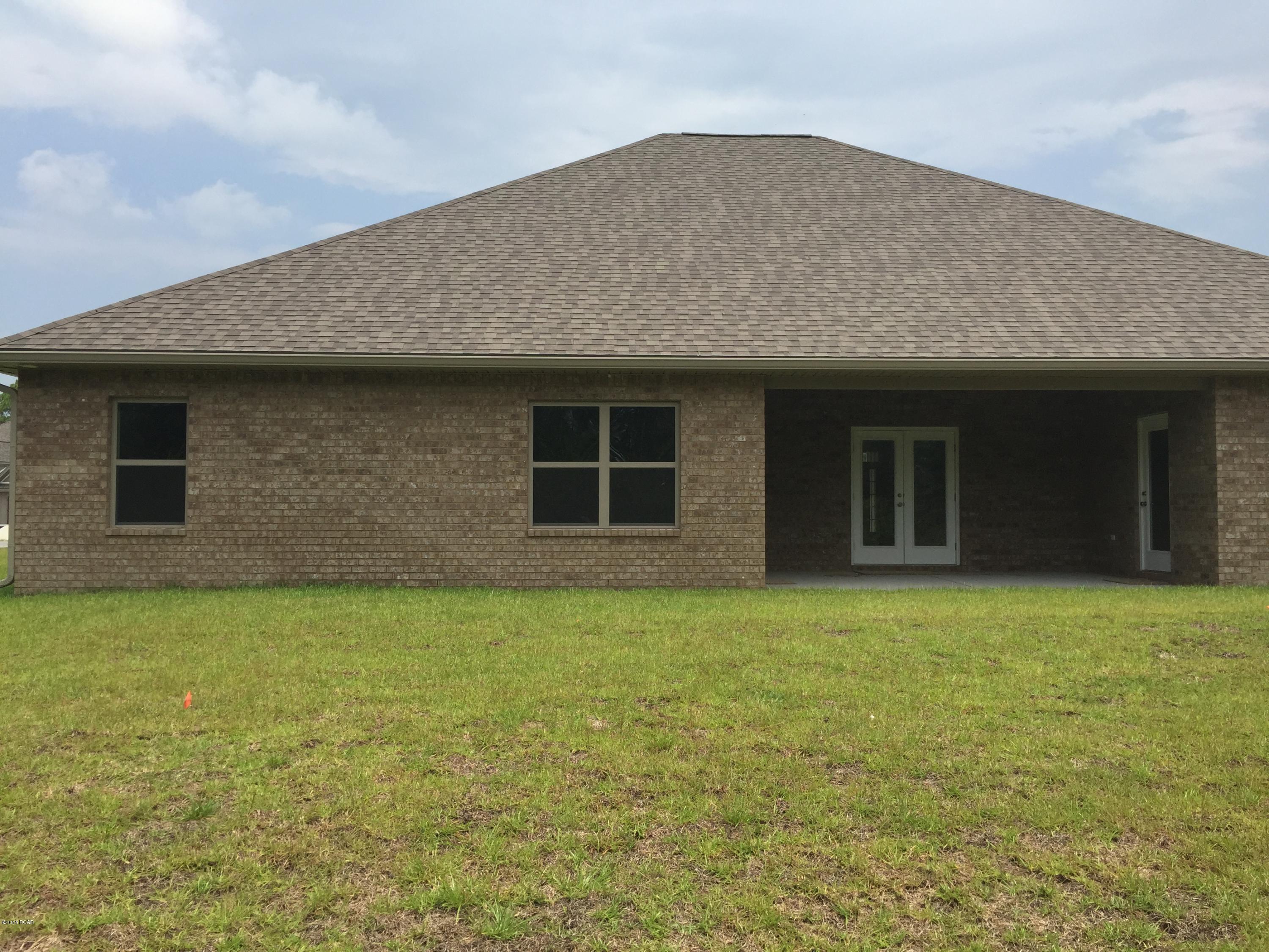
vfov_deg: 48.2
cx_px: 634
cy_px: 476
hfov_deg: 61.7
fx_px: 1063
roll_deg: -0.8
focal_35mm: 29
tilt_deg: +2.6
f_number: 2.2
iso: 32
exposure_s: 1/2825
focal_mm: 4.15
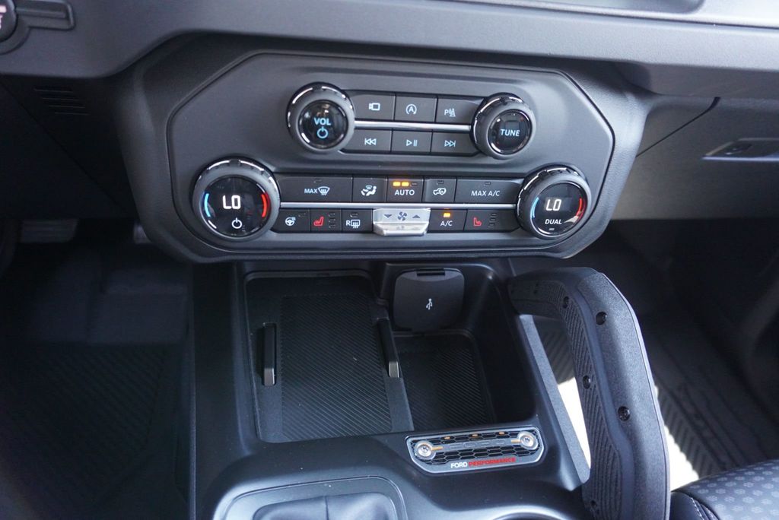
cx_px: 390
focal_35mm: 24
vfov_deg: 53.2
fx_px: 520
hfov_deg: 73.7
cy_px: 260
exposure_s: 1/60
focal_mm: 16
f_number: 3.5
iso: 3200
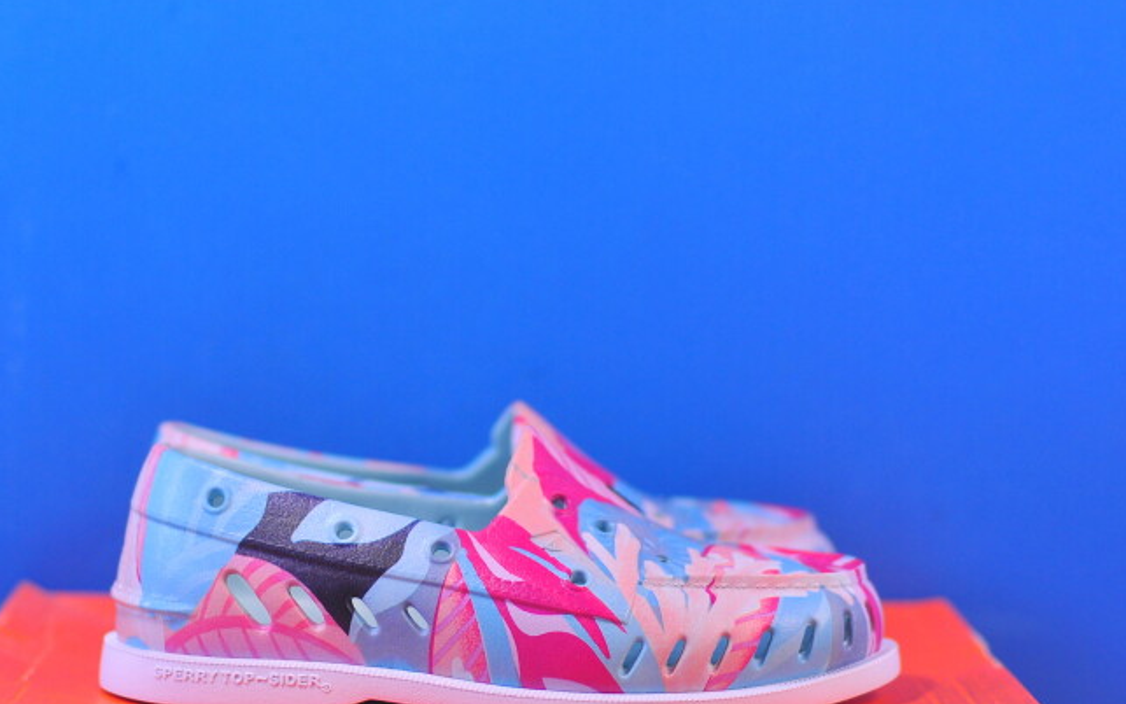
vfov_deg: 13.8
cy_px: 344
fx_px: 2916
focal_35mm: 95
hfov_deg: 21.8
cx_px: 490
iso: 250
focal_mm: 50
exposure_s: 1/320
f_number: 2.2
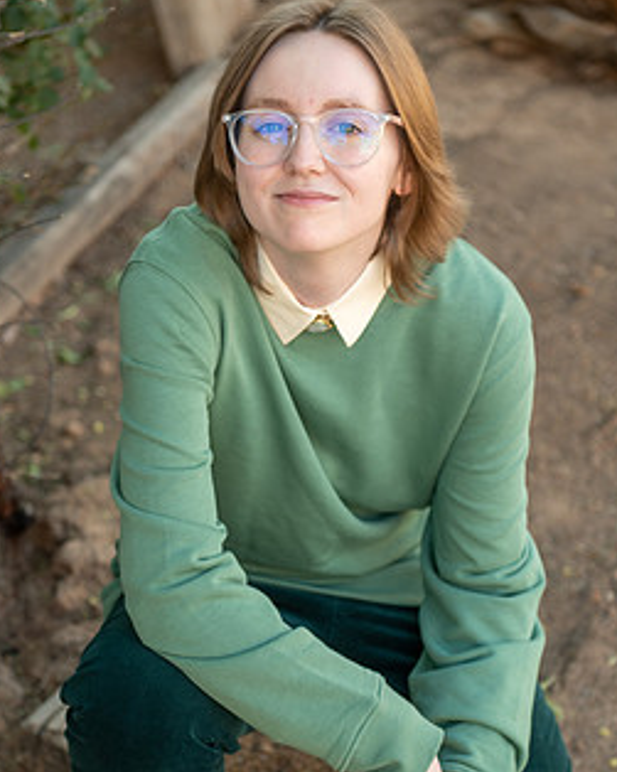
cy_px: 482
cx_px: 274
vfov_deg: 20.3
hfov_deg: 16.4
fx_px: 2147
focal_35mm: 94
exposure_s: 1/200
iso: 200
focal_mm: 70
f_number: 4
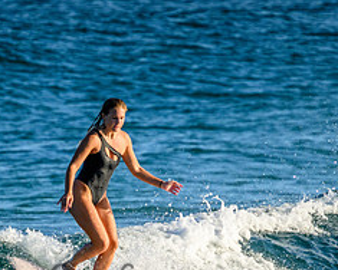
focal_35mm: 1855
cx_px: 112
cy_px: 274
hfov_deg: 1.0
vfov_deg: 0.8
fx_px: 18556
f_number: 11
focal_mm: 800
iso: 1800
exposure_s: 1/2000
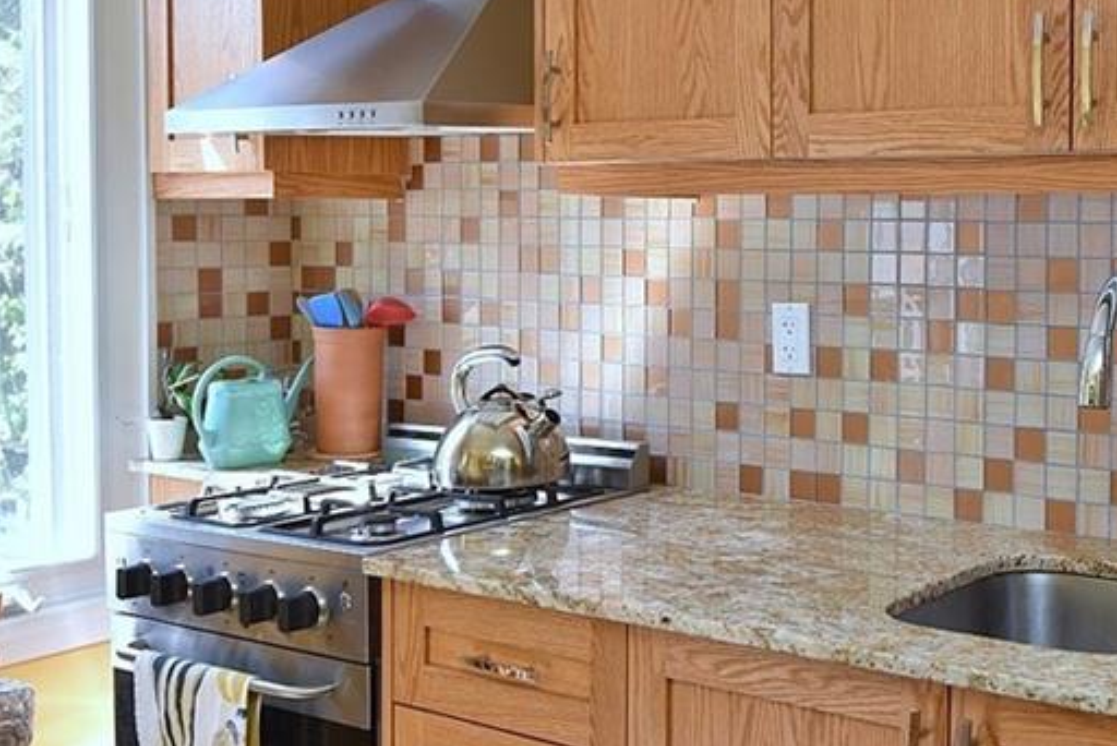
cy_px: 272
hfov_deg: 39.4
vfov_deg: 28.0
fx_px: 1490
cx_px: 901
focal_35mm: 48
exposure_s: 1/160
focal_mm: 24
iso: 500
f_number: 6.3
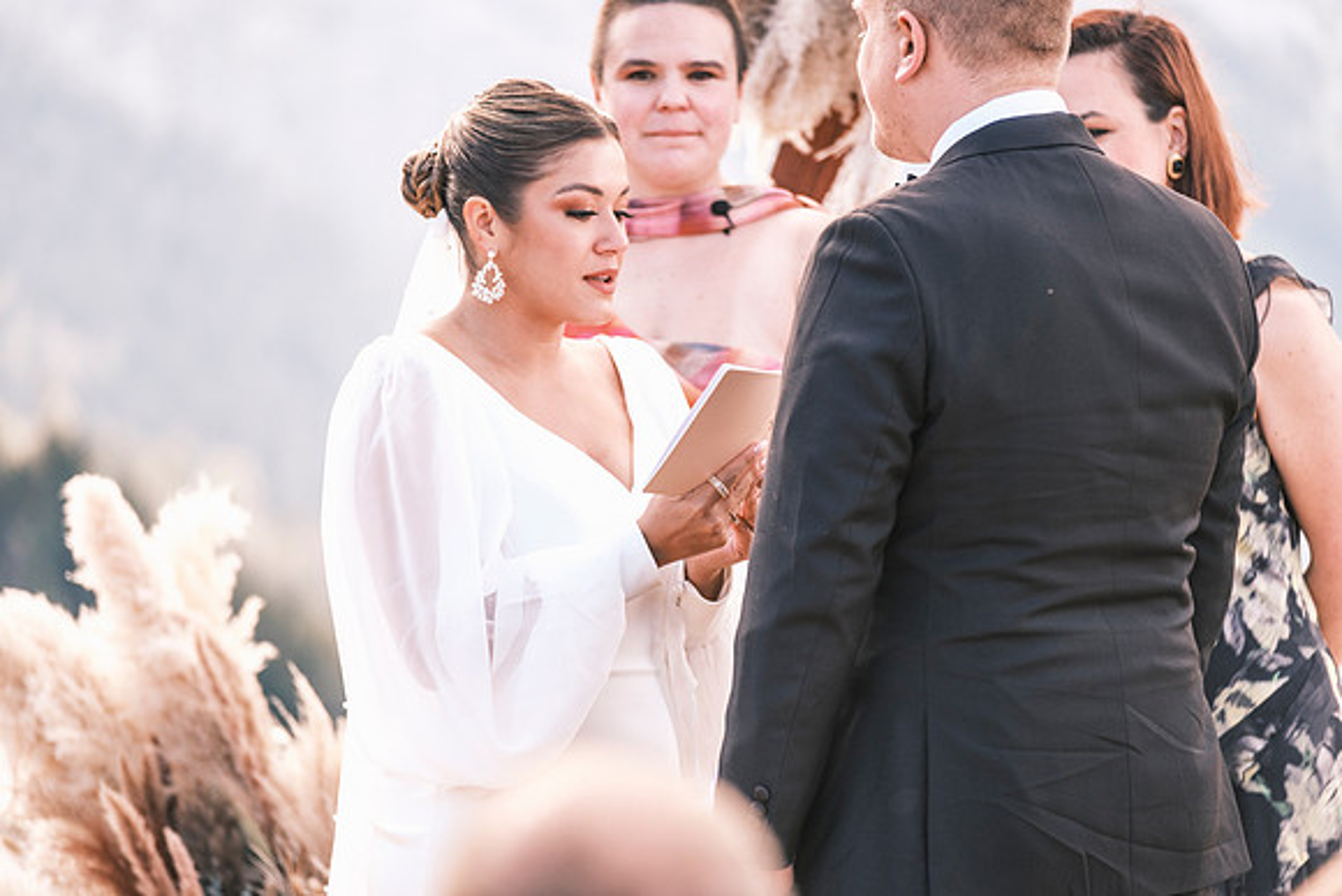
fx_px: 7830
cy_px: 448
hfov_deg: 9.8
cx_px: 671
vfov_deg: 6.5
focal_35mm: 210
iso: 400
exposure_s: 1/350
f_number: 2.8
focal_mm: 140
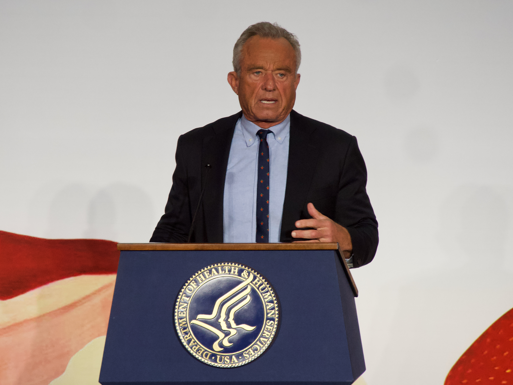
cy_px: 190
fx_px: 4475
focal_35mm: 302
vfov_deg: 4.9
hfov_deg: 6.6
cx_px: 247
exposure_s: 1/100
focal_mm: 140
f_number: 5.6
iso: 2000
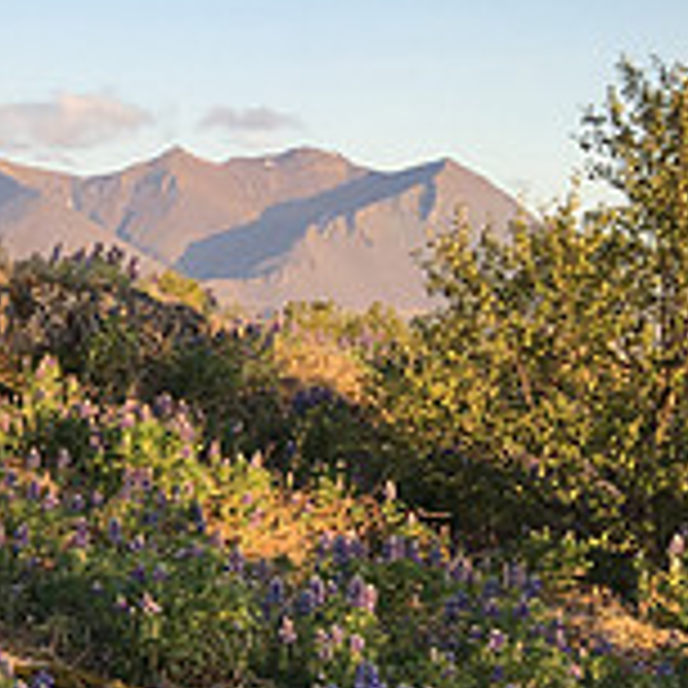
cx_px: -517
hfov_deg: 15.6
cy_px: 758
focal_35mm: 97
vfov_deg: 17.3
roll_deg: -2.5
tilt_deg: -11.7
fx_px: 2181
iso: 25
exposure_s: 1/318
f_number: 2.2
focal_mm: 4.15
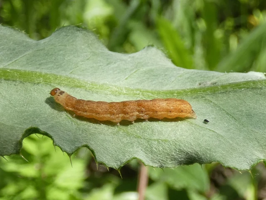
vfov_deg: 42.9
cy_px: 100
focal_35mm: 33
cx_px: 133
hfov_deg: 55.4
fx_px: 254
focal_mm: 6
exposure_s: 1/200
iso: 80
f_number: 3.4
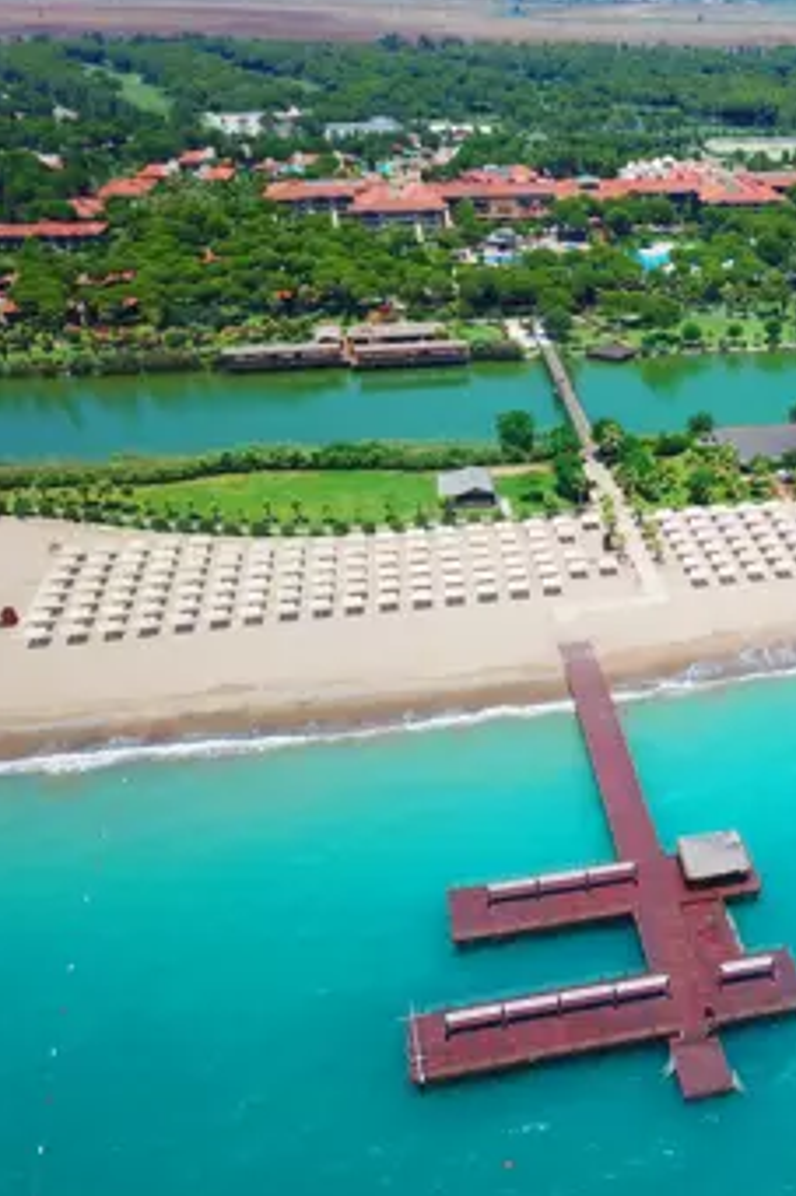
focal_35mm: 37
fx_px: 1228
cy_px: 603
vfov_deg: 51.9
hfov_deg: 33.4
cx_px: 759
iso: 100
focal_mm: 4.73
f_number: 2.2
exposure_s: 1/603
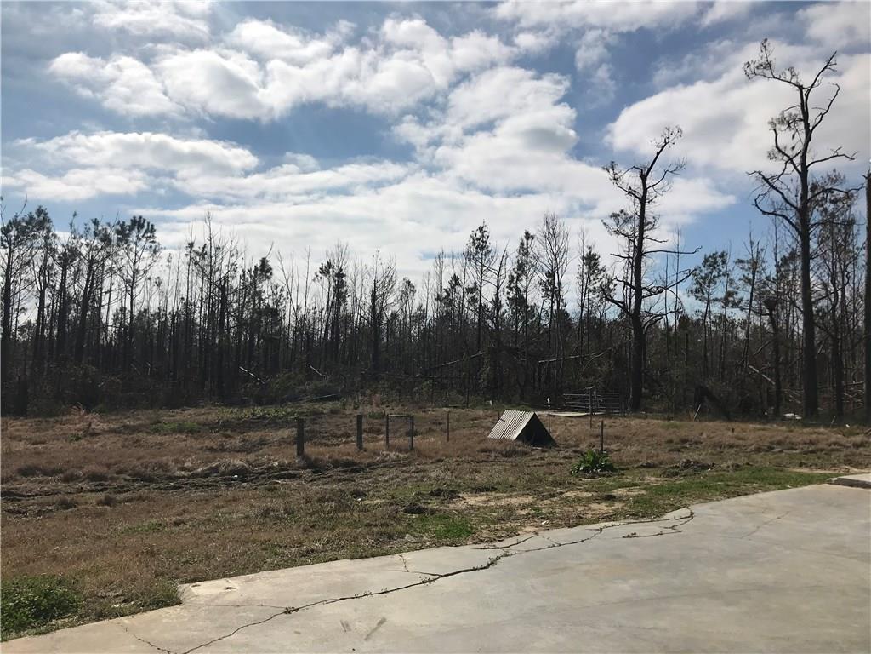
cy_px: 327
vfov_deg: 49.7
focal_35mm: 28
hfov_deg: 63.4
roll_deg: -0.1
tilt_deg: +5.1
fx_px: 705
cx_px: 436
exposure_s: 1/10638
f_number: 1.8
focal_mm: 3.99
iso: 25
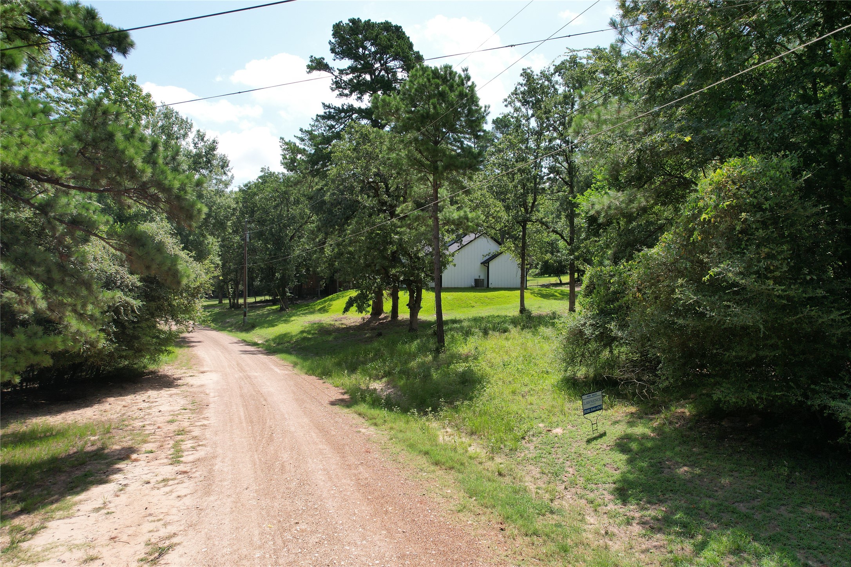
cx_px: 426
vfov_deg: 57.2
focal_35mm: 22
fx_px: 520
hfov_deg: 78.6
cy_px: 284
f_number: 2.8
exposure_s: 1/1500
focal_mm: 8.38
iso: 100
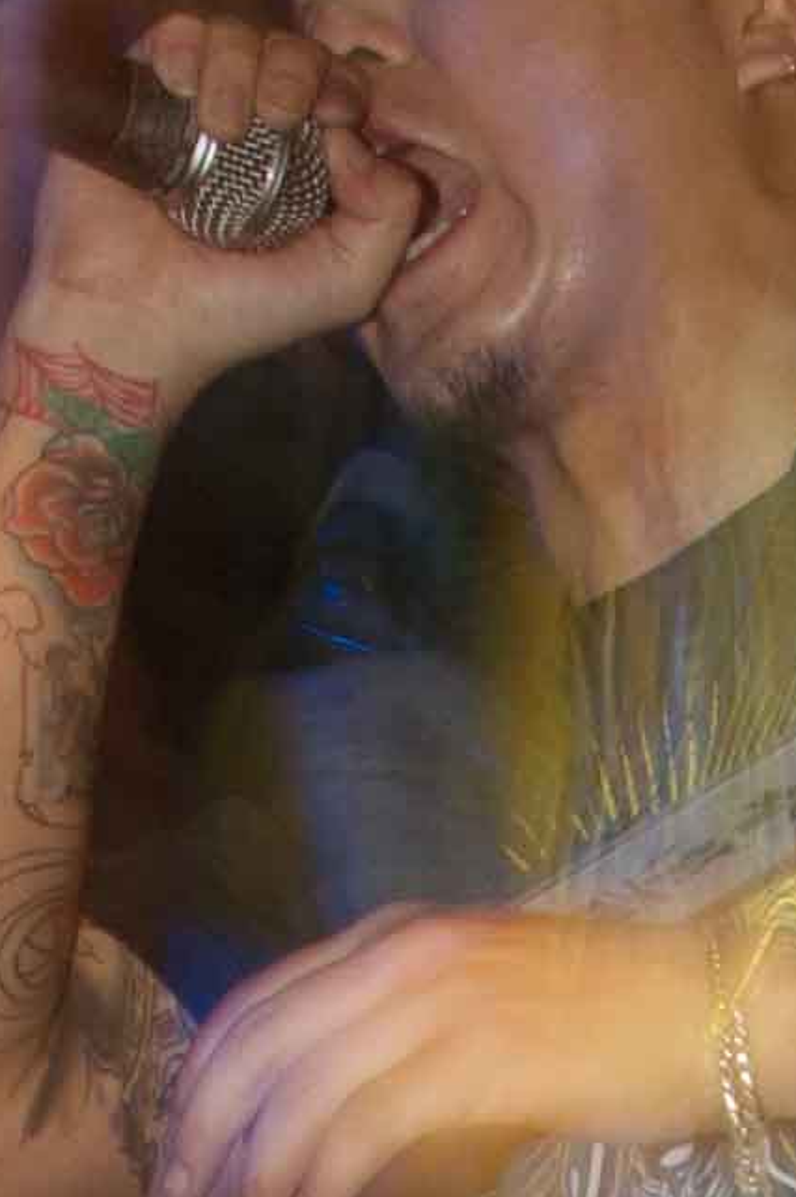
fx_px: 6987
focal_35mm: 210
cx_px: 645
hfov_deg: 6.5
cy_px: 2396
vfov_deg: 9.2
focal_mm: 21
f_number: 13
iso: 160
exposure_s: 1/2.5
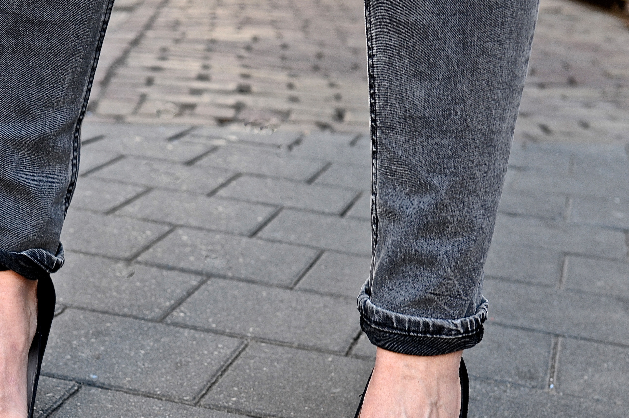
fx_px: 1358
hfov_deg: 25.9
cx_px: 202
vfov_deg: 17.3
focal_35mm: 78
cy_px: 338
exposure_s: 1/80
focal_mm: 31
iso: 200
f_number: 4.5
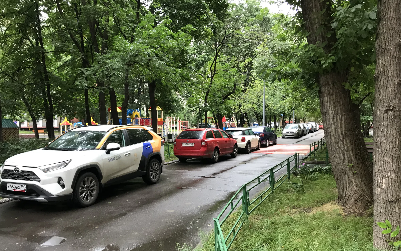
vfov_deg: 41.7
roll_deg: +0.0
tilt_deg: -1.7
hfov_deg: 62.9
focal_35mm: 30
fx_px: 328
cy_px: 145
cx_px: 200
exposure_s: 1/33
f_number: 1.8
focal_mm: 3.99
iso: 25
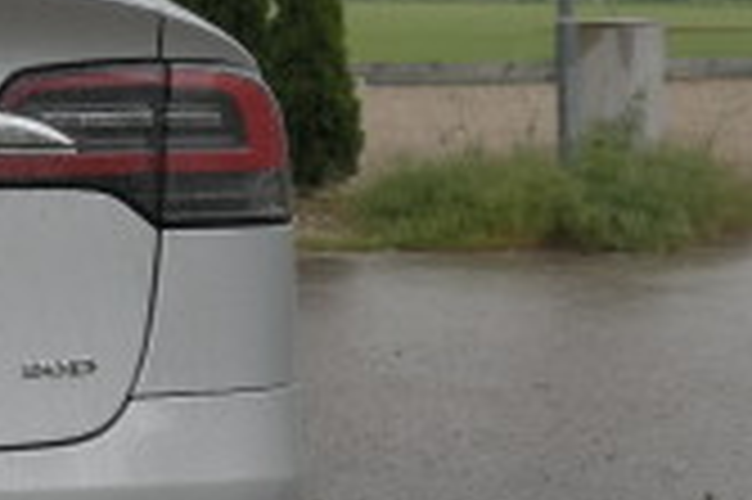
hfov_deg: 17.3
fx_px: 2254
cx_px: -338
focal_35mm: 108
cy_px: 59
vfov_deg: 12.6
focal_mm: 20
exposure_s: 1/180
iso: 100
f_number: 5.6
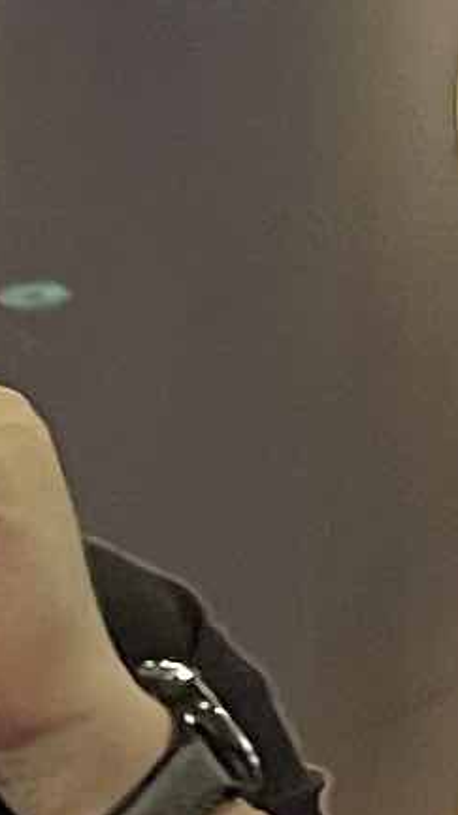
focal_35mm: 264
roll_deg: +0.4
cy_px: -1557
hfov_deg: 4.6
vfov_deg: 7.3
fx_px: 5710
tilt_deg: +3.7
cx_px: 639
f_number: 1.6
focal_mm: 4.2
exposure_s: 1/60
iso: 250
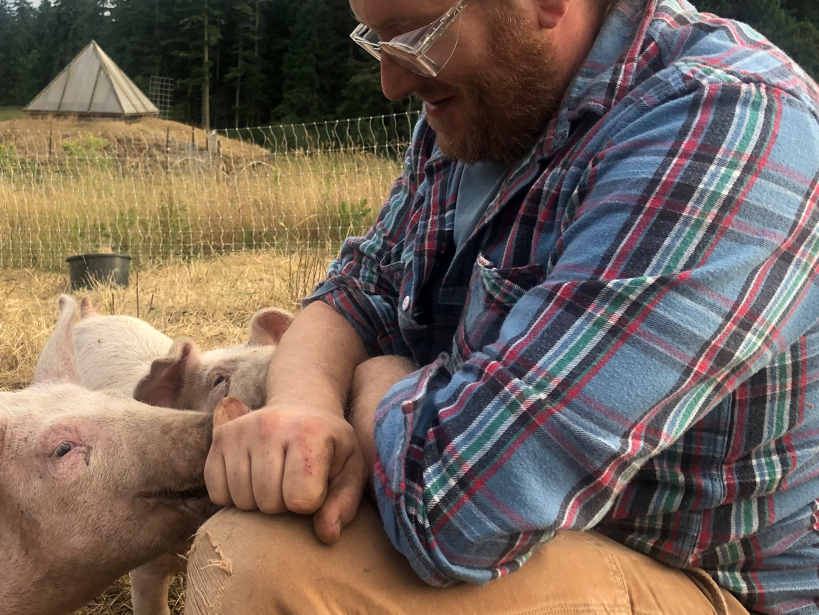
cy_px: 254
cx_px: 283
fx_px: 1112
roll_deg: -1.4
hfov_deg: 40.0
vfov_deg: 30.8
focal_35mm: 47
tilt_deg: -9.1
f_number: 1.8
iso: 20
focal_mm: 4
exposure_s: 1/296
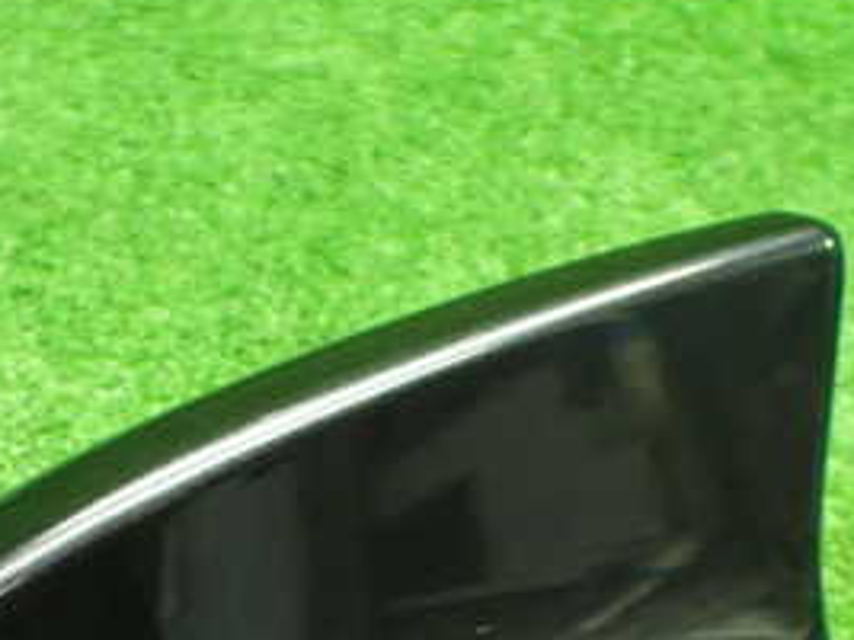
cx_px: 208
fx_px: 1775
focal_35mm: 72
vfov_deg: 19.7
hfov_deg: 26.7
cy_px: 672
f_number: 2.4
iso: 800
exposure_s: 1/60
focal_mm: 5.79
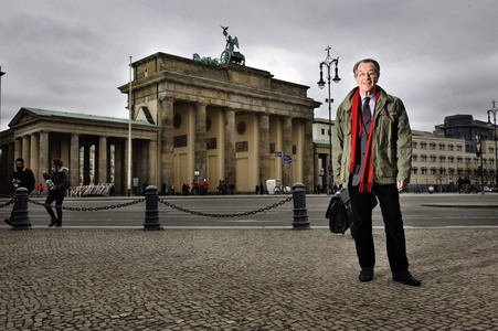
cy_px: 166
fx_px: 470
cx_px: 249
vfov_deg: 38.8
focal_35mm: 34
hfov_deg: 55.8
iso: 250
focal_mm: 34
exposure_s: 1/250
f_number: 7.1
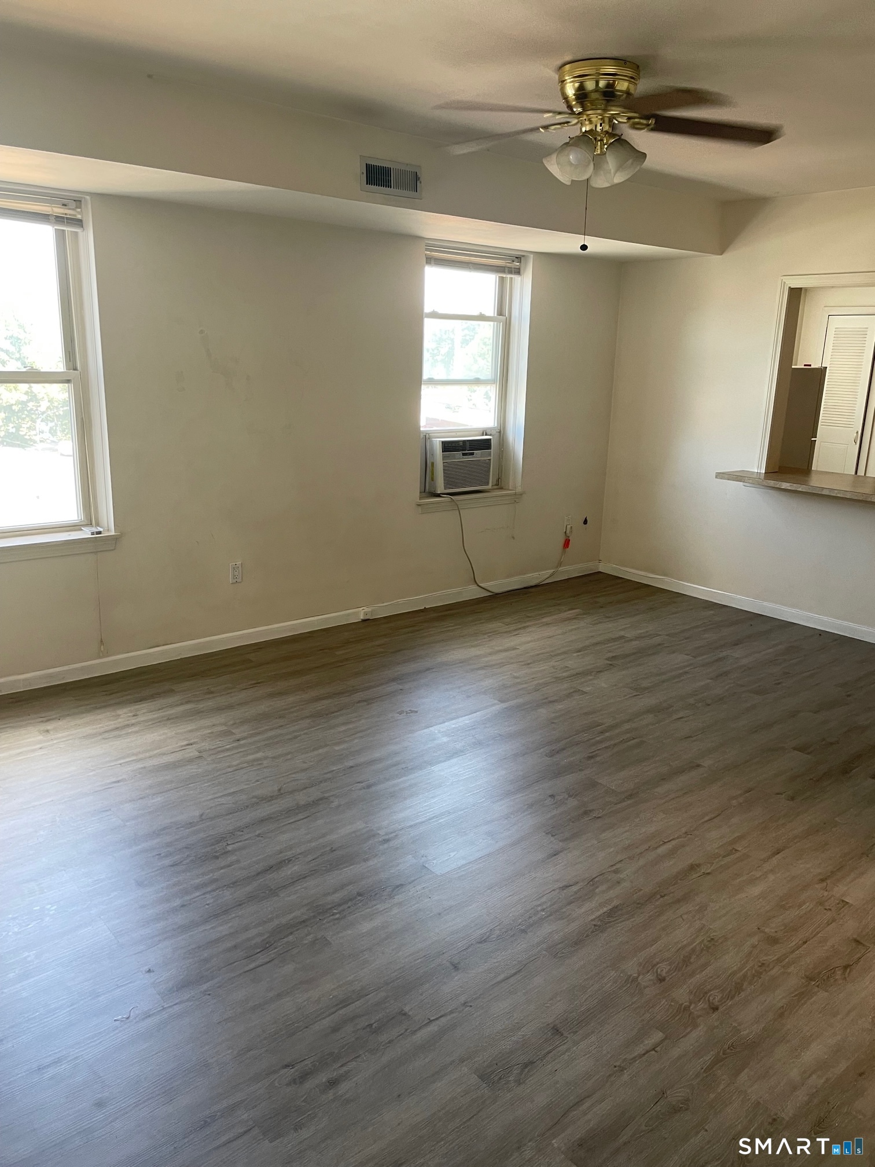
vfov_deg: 67.3
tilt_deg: -14.2
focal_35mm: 26
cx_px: 438
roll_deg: -1.8
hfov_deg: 53.1
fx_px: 876
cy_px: 584
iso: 80
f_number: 1.6
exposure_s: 1/60
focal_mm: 4.2
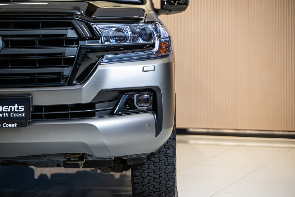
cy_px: 98
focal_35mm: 75
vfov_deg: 18.2
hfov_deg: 27.0
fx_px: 615
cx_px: 148
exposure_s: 1/200
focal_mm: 75
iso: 640
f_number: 2.8
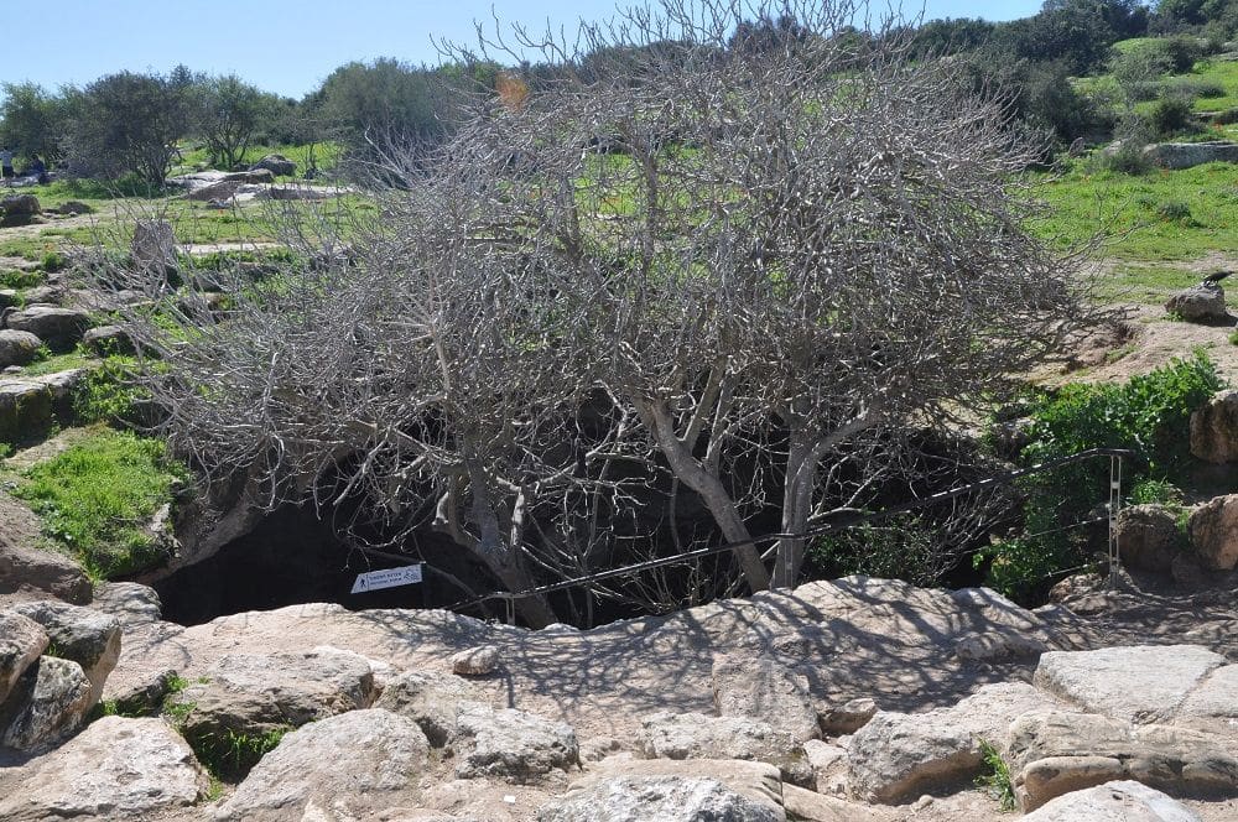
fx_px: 1133
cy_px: 411
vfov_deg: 39.9
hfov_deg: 57.3
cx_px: 619
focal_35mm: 33
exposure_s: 1/125
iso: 200
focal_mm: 22
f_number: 11
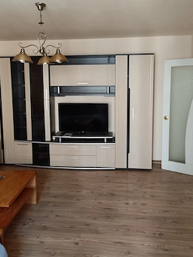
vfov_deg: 61.2
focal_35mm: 29
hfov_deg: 48.2
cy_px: 104
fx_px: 216
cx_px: 93
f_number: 1.88
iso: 668
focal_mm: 5.59
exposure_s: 1/33.3
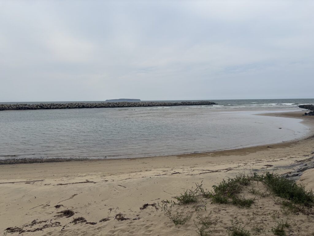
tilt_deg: -4.4
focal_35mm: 26
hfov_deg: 67.3
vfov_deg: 53.1
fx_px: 236
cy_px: 118
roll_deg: +1.1
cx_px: 157
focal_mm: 5.96
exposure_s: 1/5348
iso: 50
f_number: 1.6
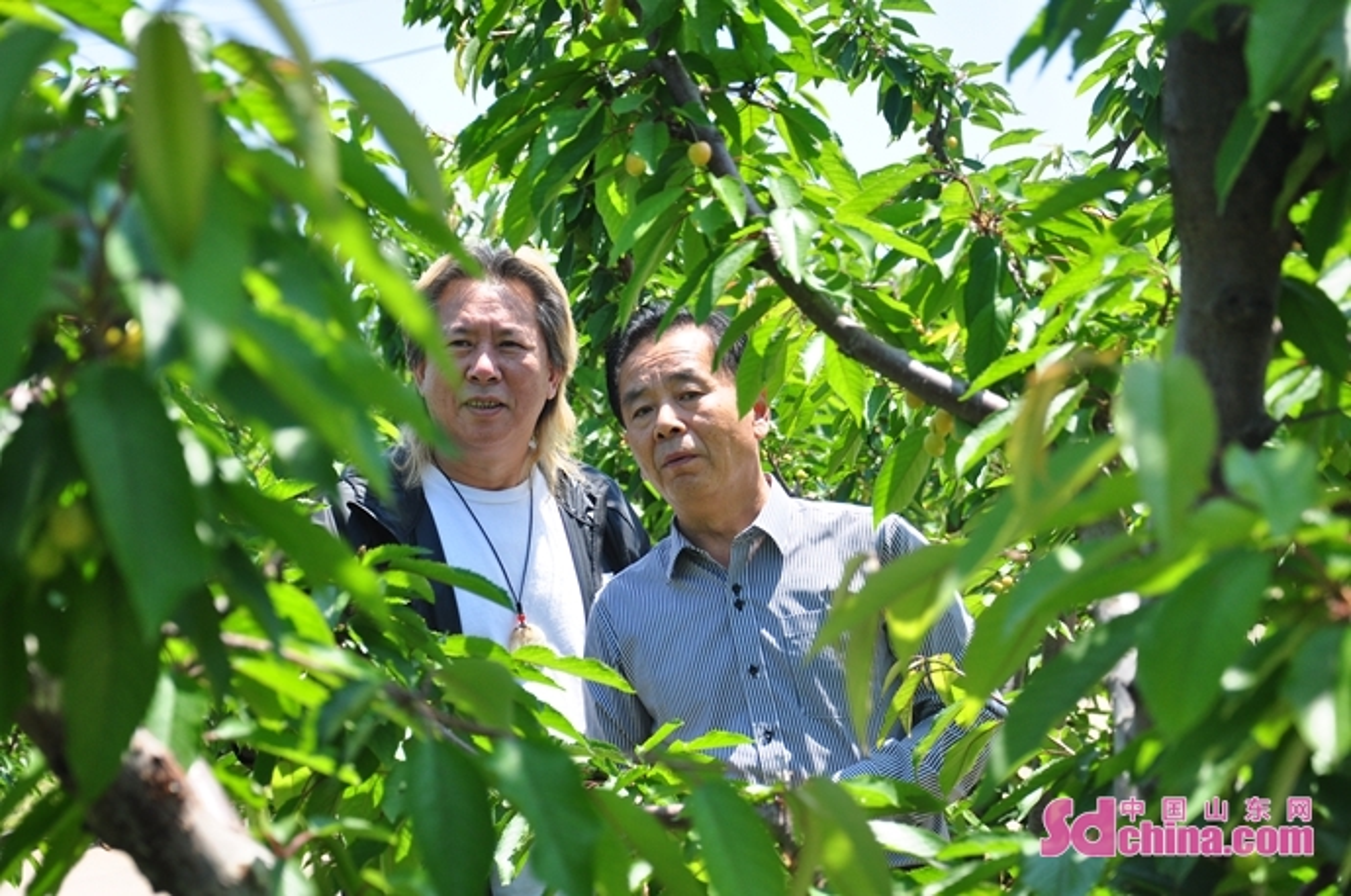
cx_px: 676
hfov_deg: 26.0
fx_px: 2923
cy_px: 448
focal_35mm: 78
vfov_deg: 17.4
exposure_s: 1/800
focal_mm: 52
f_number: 5
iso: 400
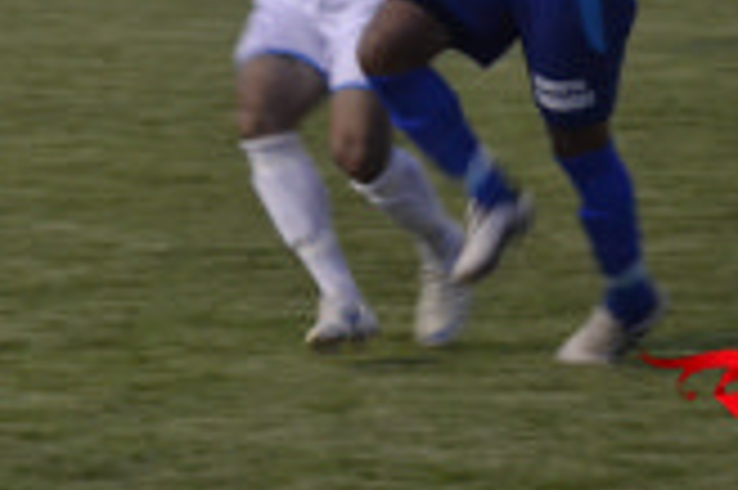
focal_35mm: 302
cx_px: 148
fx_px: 6185
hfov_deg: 6.8
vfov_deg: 4.5
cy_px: -97
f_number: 5.3
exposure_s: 1/100
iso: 3200
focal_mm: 66
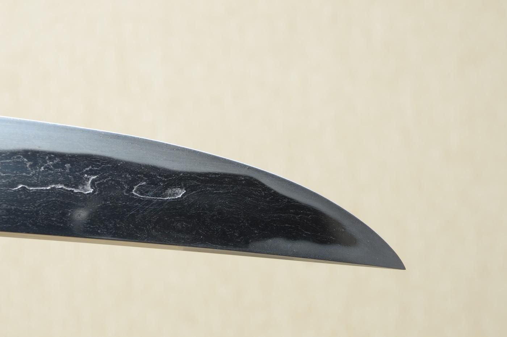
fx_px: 1900
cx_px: 254
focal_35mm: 135
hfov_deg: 15.2
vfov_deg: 10.1
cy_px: 168
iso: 400
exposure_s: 1/2
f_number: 11
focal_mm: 90
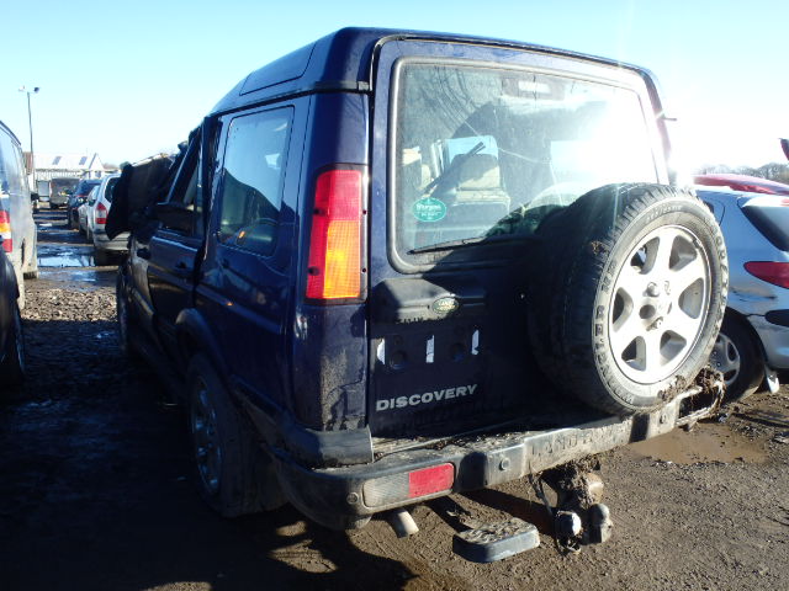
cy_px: 296
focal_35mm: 28
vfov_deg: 49.7
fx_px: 638
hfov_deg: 63.4
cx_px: 394
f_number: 3.9
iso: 125
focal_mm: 5
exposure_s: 1/250
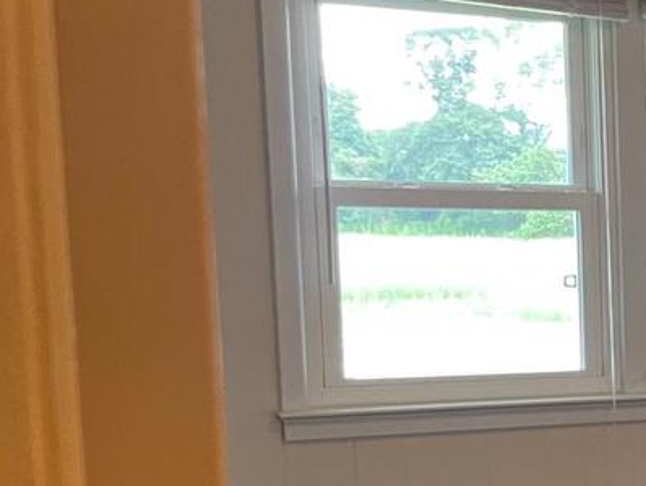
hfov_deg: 17.2
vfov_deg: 15.5
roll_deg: -1.0
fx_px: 1755
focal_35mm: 94
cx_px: 1151
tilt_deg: -7.9
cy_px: 468
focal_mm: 4.2
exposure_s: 1/60
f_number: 1.6
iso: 100
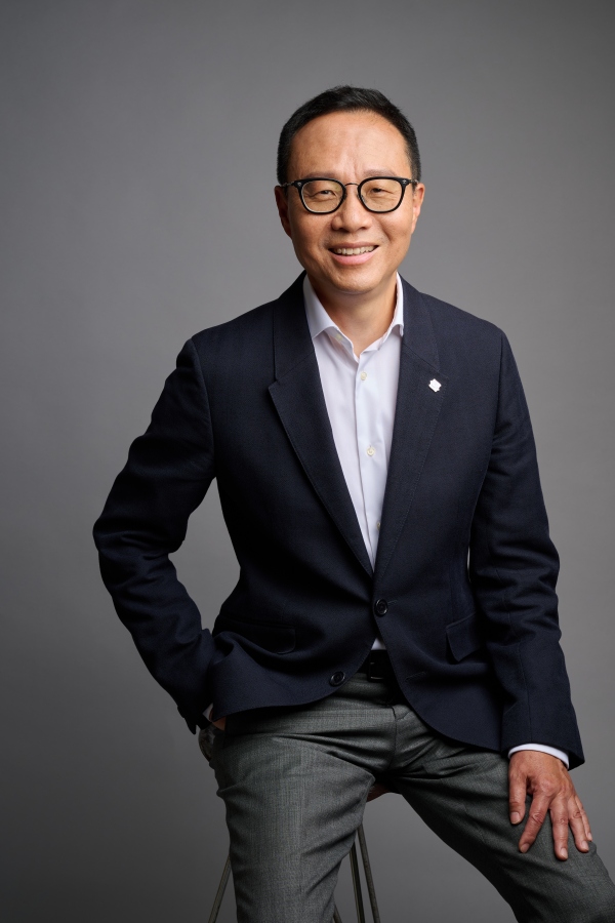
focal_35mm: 70
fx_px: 1794
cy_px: 462
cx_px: 308
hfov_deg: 19.5
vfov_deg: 28.8
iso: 100
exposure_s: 1/160
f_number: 11
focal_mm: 70
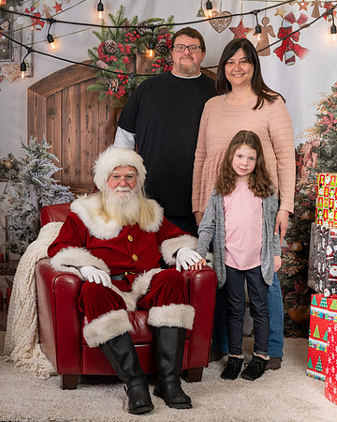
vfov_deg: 26.0
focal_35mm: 73
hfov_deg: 20.8
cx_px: 124
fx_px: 914
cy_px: 218
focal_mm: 50
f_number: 8
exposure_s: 1/100
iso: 100
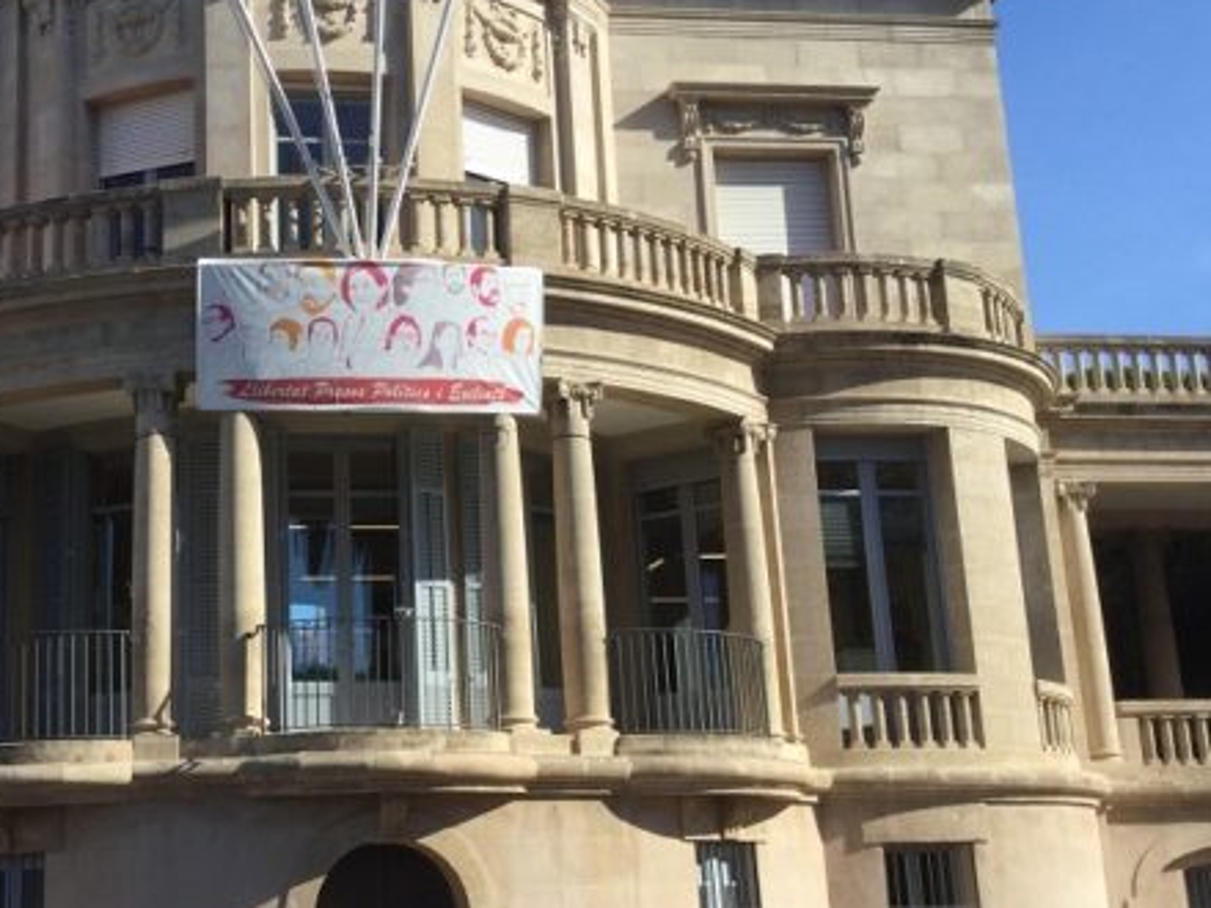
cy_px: 468
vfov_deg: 29.7
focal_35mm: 49
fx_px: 1714
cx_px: 300
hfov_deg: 37.9
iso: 25
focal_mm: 3.3
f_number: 2.4
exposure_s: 1/959
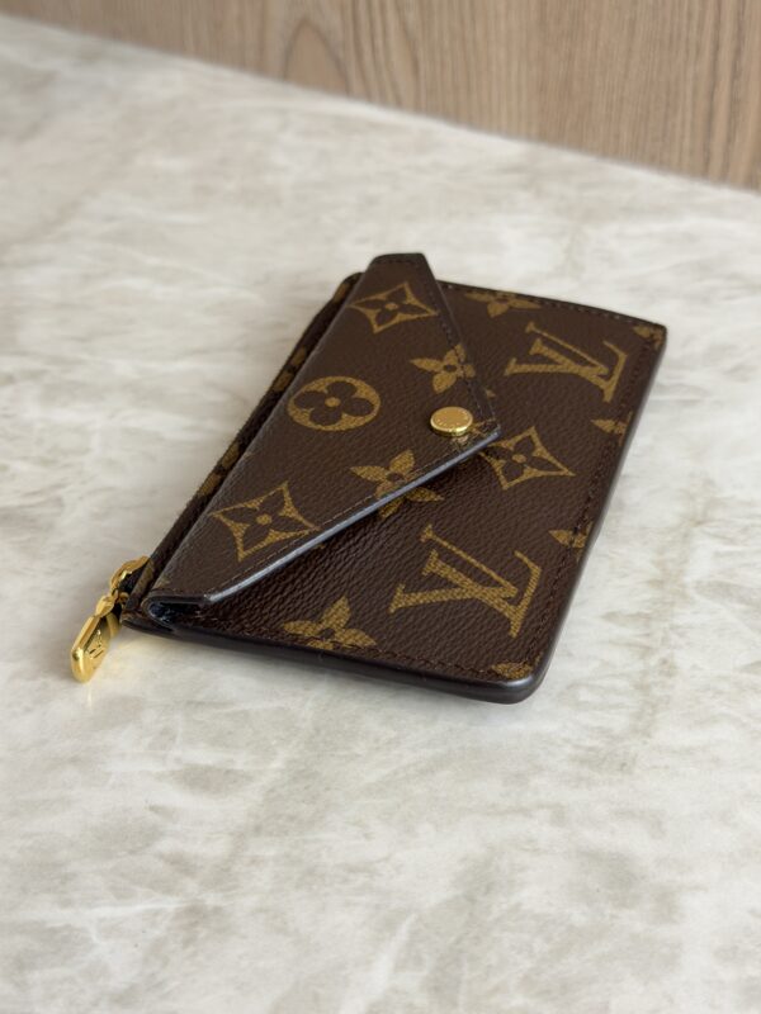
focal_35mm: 48
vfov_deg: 39.7
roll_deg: +3.0
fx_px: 1407
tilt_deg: -37.0
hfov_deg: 30.3
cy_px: 507
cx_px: 380
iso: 100
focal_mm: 6.76
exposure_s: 1/120
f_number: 1.78
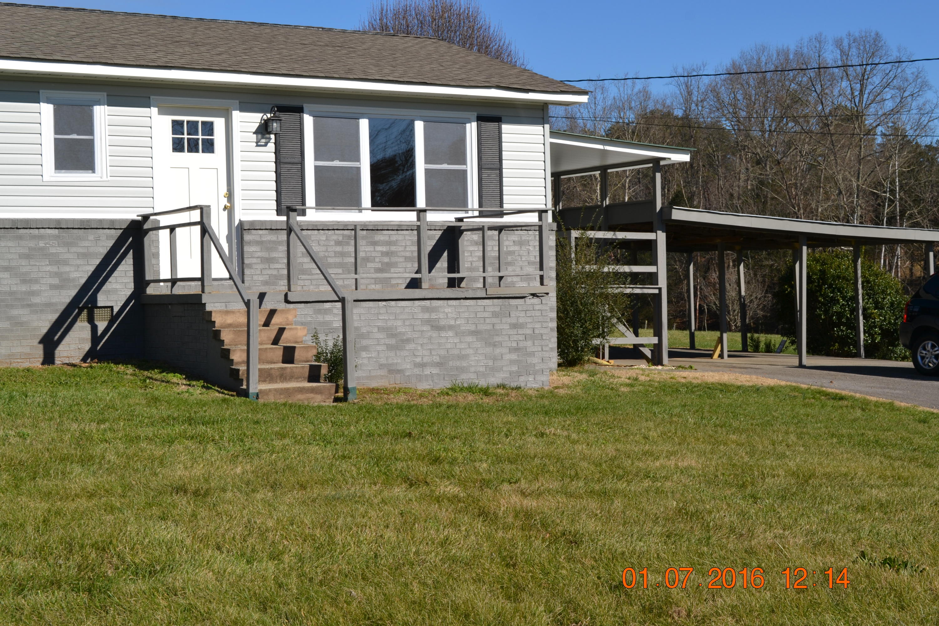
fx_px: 1369
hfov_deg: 37.9
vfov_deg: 25.8
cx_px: 470
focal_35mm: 52
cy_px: 313
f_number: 9
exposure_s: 1/200
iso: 100
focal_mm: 35
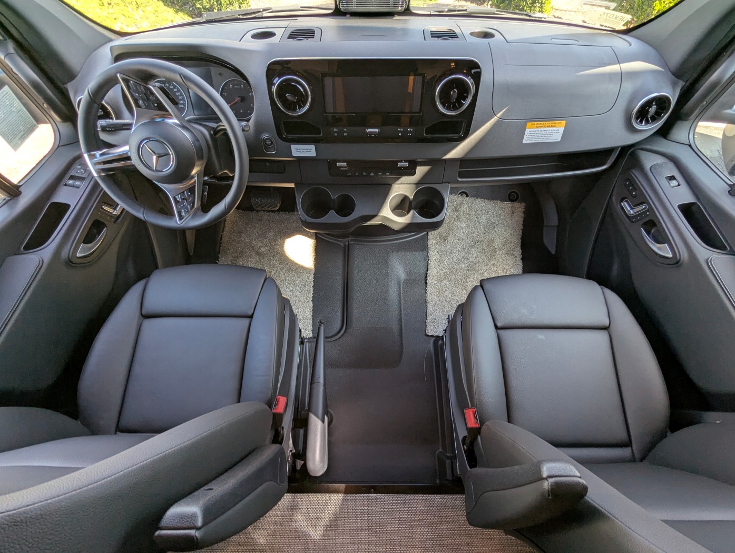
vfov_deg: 78.2
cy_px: 276
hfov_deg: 94.4
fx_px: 340
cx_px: 368
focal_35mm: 16
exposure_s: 1/126
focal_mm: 2.35
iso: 74
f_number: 2.2
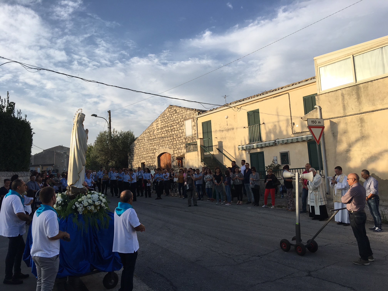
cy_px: 146
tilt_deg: +5.9
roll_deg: +2.5
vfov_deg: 48.2
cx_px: 194
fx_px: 325
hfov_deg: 61.7
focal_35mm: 29
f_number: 2.2
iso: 25
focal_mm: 4.15
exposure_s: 1/845
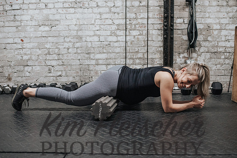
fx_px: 251
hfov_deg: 50.6
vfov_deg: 35.0
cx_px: 121
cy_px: 81
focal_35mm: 38
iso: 800
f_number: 3.2
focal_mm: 35
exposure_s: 1/250
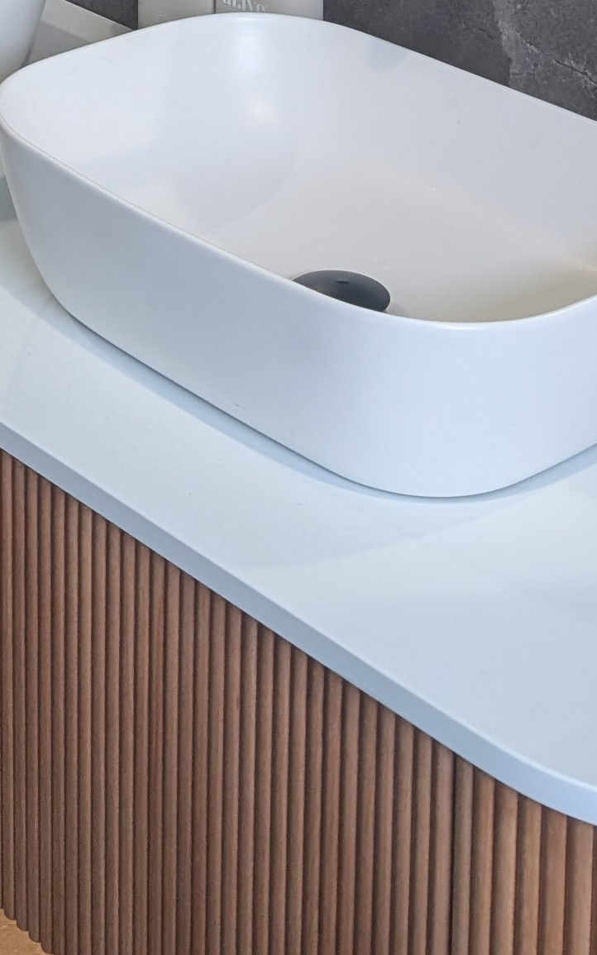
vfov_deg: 20.2
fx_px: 2343
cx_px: -238
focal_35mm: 90
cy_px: -423
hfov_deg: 13.8
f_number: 1.68
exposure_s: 1/100
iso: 180
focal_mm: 6.9
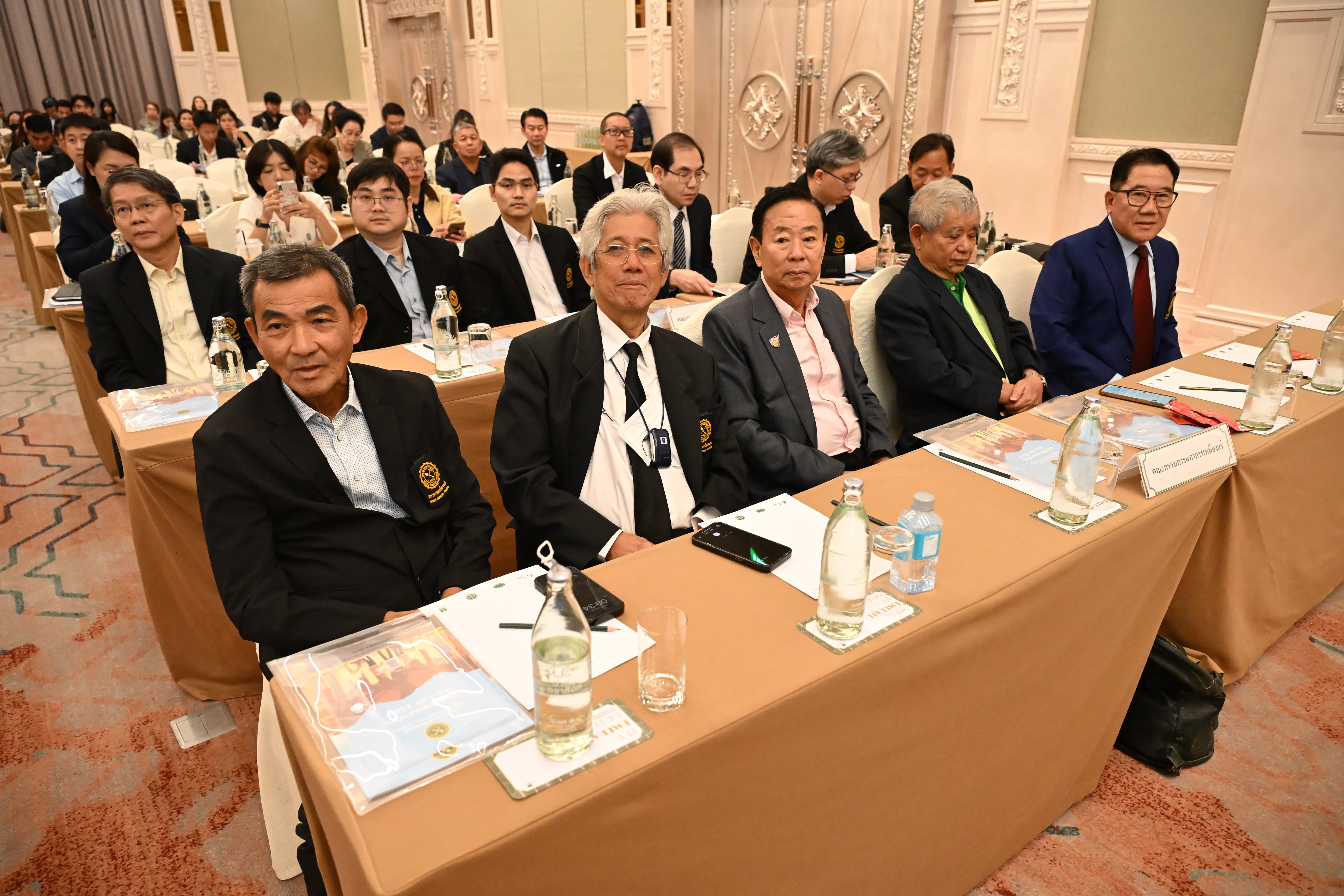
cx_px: 672
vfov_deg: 53.1
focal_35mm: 24
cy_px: 448
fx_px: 896
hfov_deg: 73.7
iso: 6400
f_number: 4
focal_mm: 24
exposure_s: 1/250
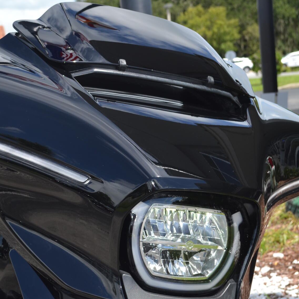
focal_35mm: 81
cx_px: 94
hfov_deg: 21.3
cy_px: 174
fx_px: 792
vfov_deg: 21.4
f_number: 7.1
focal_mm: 36
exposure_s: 1/200
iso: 100
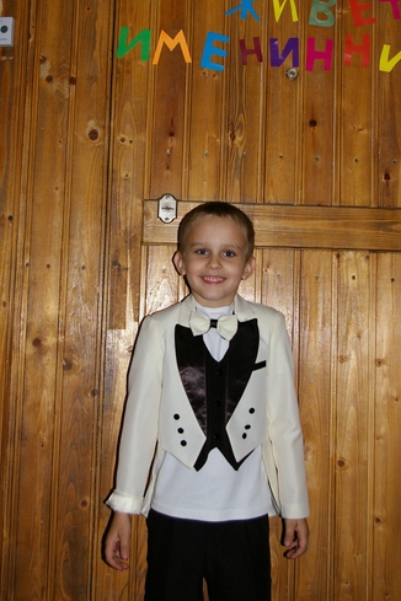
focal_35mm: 51
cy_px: 248
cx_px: 204
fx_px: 852
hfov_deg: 26.5
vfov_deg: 38.8
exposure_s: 1/90
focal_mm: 26
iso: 400
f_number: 4.5
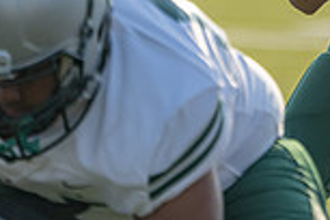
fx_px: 13859
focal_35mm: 1512
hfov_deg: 1.4
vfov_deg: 0.9
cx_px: 421
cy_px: -171
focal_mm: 400
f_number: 5.6
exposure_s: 1/1250
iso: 400
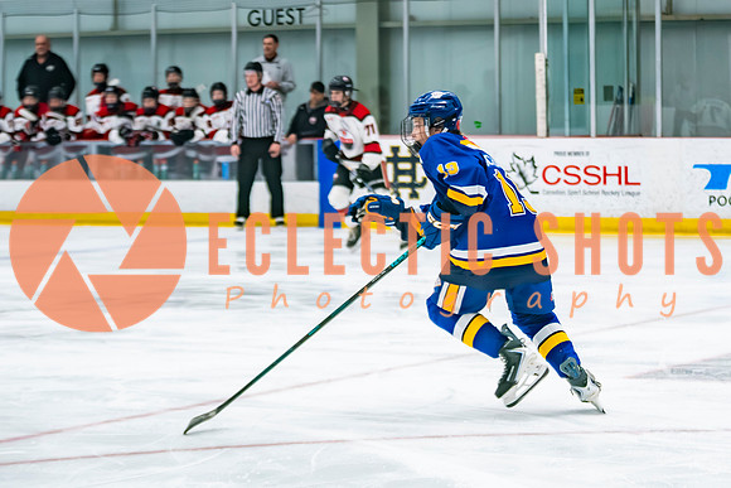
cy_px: 286
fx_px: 2621
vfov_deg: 10.6
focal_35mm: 129
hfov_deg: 15.8
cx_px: 514
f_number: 2.8
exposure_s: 1/640
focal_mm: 75
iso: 1250
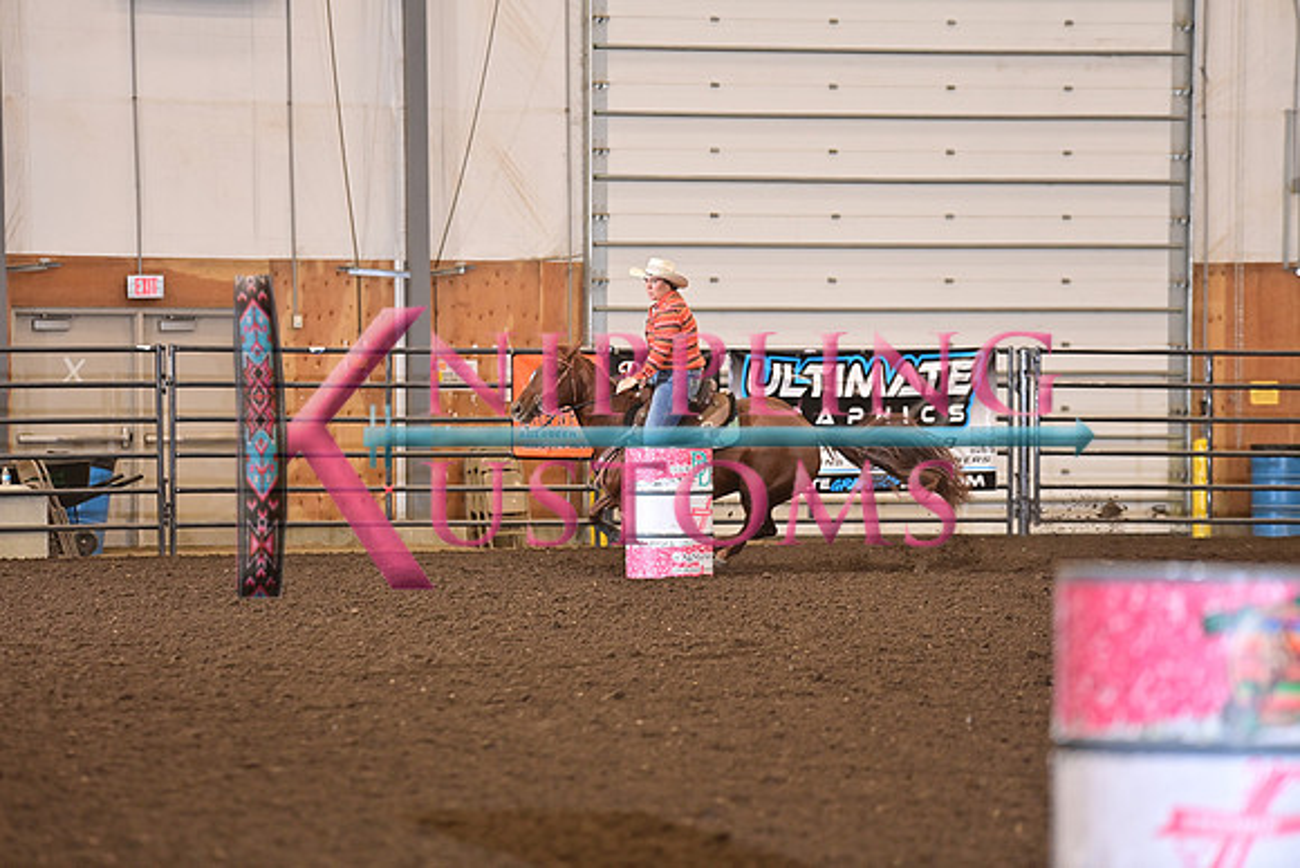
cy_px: 434
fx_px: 7224
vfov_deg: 6.9
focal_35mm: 200
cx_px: 650
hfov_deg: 10.3
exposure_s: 1/250
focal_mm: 200
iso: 1600
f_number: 3.5
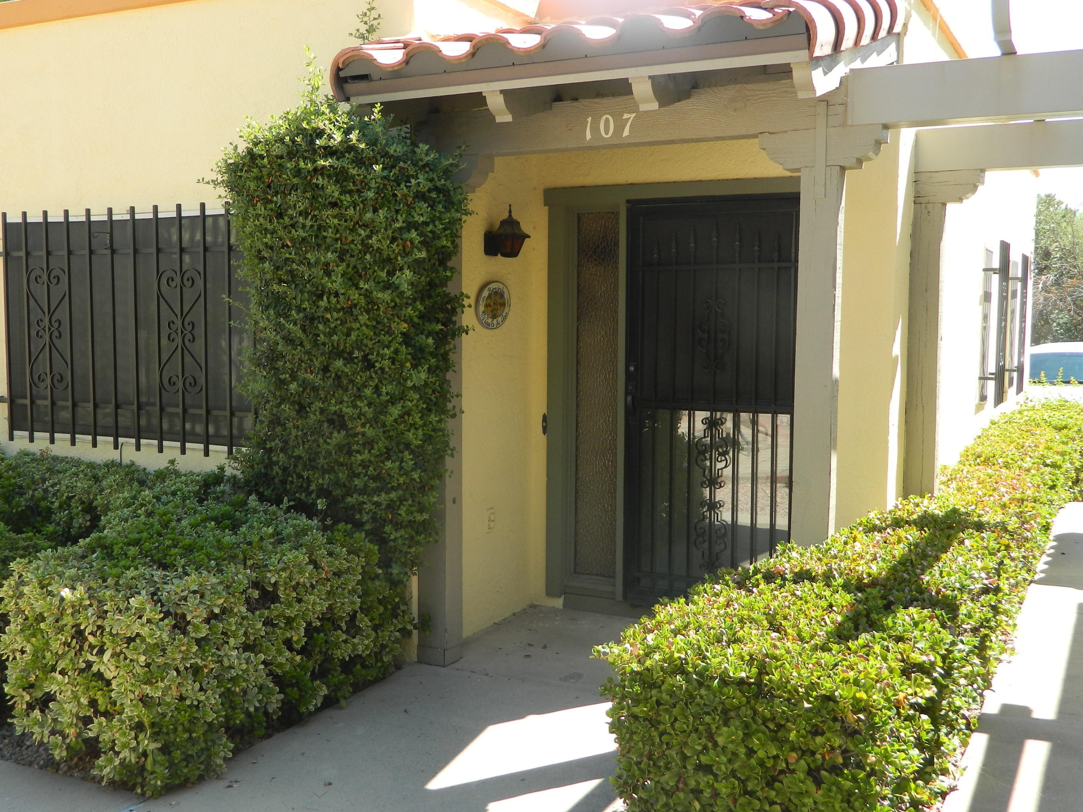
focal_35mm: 38
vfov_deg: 37.7
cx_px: 497
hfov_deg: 48.9
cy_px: 409
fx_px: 1189
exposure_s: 1/200
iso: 80
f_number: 3.3
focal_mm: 6.2
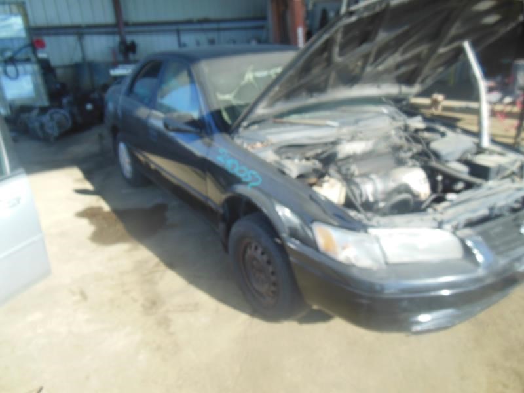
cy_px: 196
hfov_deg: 69.4
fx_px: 378
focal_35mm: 25
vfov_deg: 54.9
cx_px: 262
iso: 125
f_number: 3.2
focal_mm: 4.5
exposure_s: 1/400
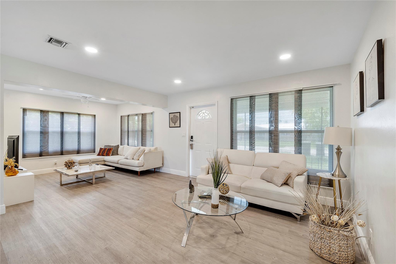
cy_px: 132
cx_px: 198
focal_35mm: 15
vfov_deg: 77.3
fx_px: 165
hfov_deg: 100.4
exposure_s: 1/6
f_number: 11
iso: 160
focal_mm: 10
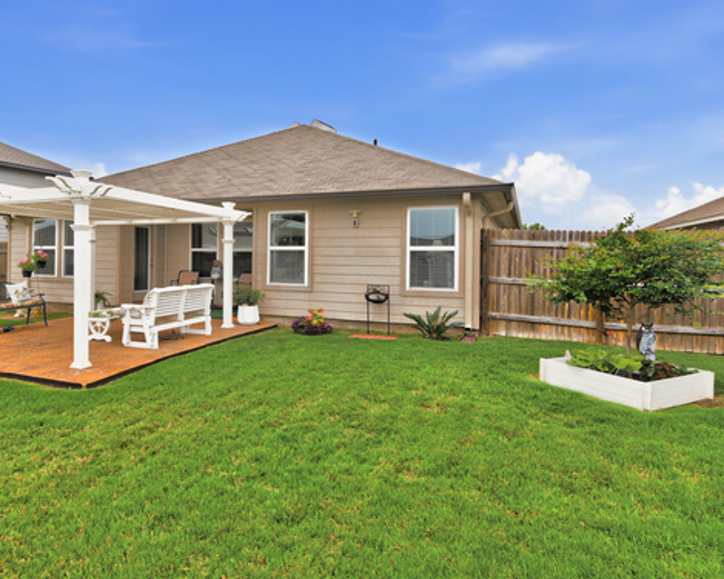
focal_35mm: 23
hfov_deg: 72.0
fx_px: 493
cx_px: 297
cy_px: 270
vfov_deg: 60.8
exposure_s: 1/320
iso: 100
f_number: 7.1
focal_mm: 12
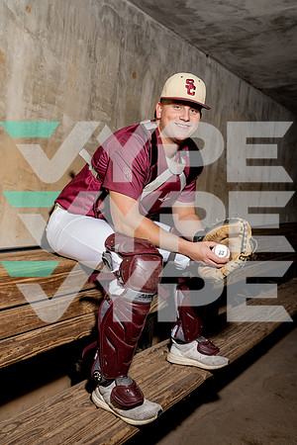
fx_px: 483
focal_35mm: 39
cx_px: 148
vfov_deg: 49.6
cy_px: 222
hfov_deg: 34.2
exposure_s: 1/250
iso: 250
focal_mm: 39
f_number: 8
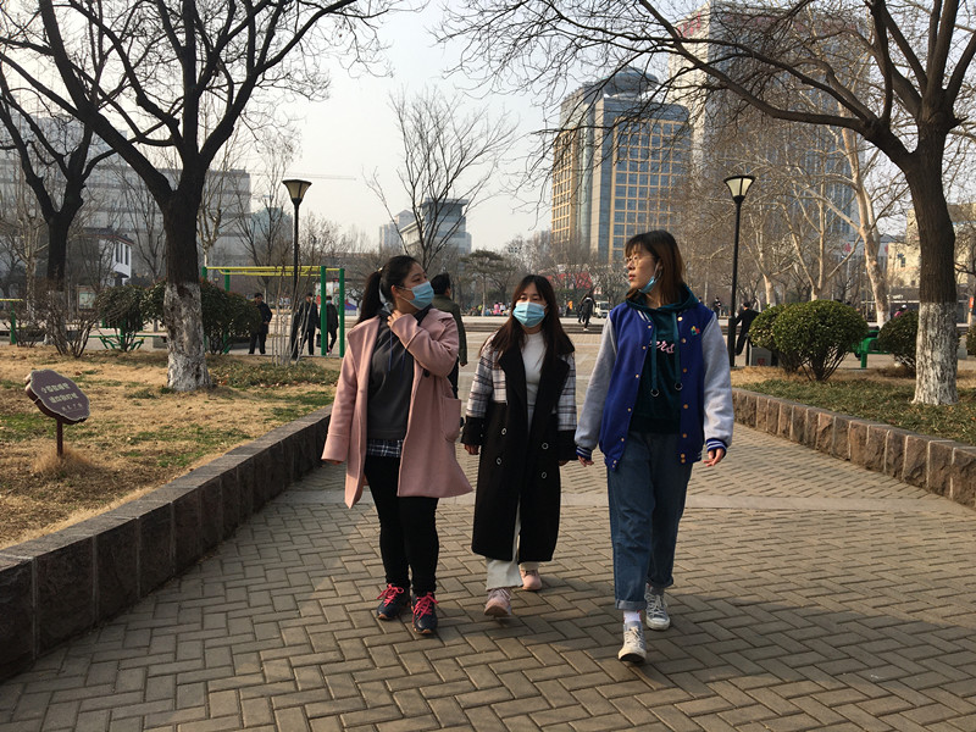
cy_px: 366
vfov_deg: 48.2
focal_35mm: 29
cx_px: 488
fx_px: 818
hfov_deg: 61.7
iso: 25
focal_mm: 4.15
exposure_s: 1/1148
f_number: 2.2
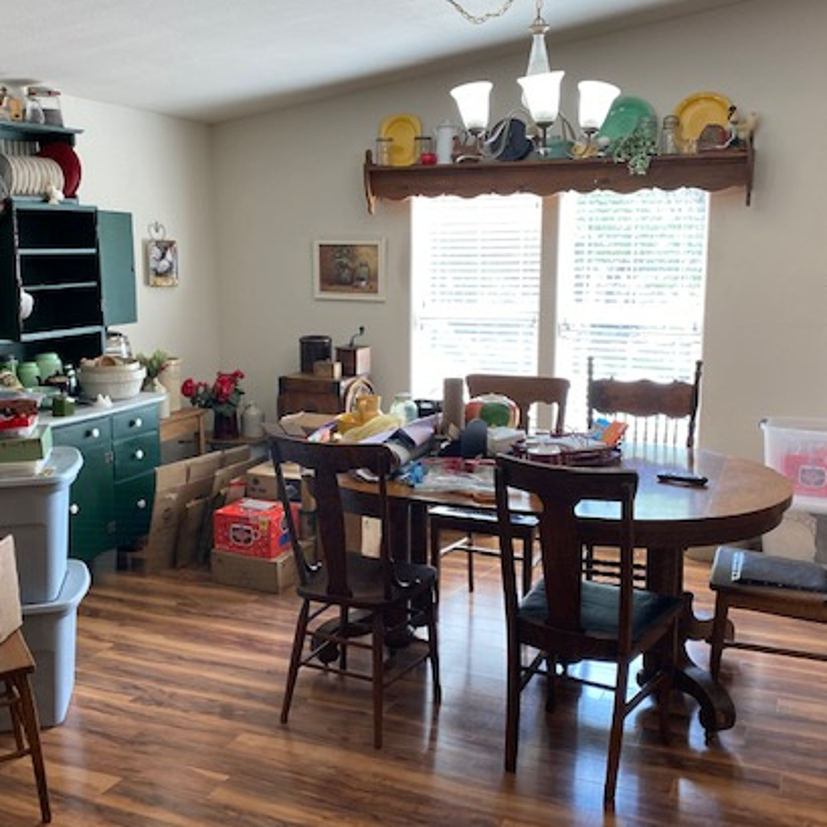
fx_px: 973
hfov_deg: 45.9
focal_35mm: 36
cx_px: 356
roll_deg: -0.8
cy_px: 390
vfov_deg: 46.0
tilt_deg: -10.8
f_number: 1.8
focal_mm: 4.25
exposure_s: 1/120
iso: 100
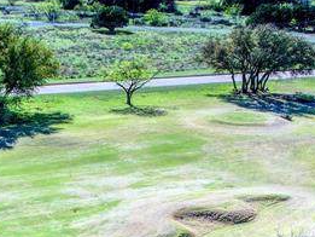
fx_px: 856
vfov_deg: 15.1
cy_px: 298
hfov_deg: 20.8
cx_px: 99
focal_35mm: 94
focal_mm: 12.3
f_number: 2.8
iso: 110
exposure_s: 1/50
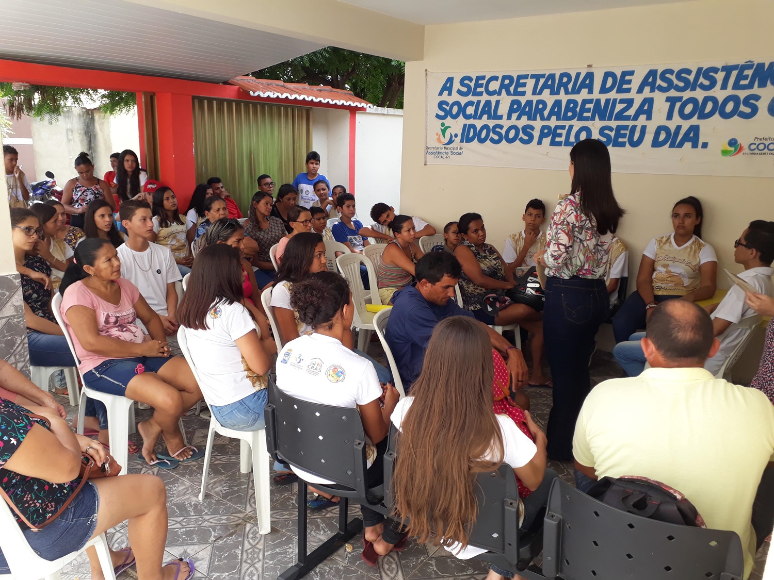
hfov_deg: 65.3
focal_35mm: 27
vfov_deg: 51.4
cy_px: 290
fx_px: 604
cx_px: 387
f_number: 1.9
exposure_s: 1/212
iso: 40
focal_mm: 3.6
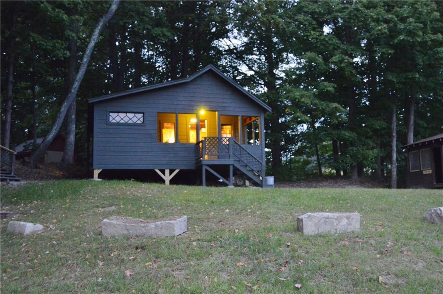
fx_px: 479
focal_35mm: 39
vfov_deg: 34.1
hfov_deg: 49.6
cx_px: 222
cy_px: 147
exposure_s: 1/13
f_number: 4
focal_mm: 26
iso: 3200
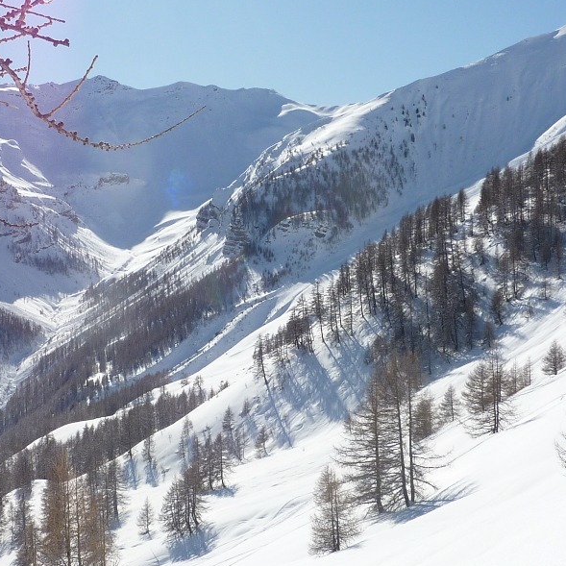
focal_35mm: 54
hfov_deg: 31.5
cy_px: 281
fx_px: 999
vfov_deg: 31.6
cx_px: 207
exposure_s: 1/800
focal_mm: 4.1
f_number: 5.6
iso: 80
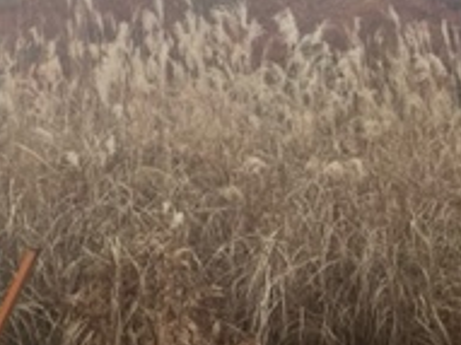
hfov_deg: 22.3
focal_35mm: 87
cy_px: -41
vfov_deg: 16.4
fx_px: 1158
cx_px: 345
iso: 32
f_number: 1.6
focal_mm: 4.2
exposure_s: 1/427
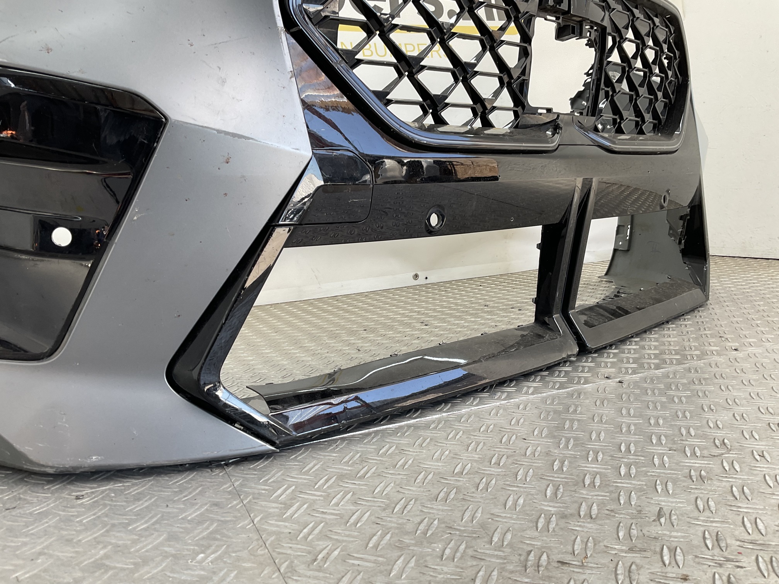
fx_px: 653
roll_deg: +2.6
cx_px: 390
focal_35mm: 29
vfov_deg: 48.2
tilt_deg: -9.5
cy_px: 292
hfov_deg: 61.7
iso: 20
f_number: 1.8
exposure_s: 1/100
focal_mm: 3
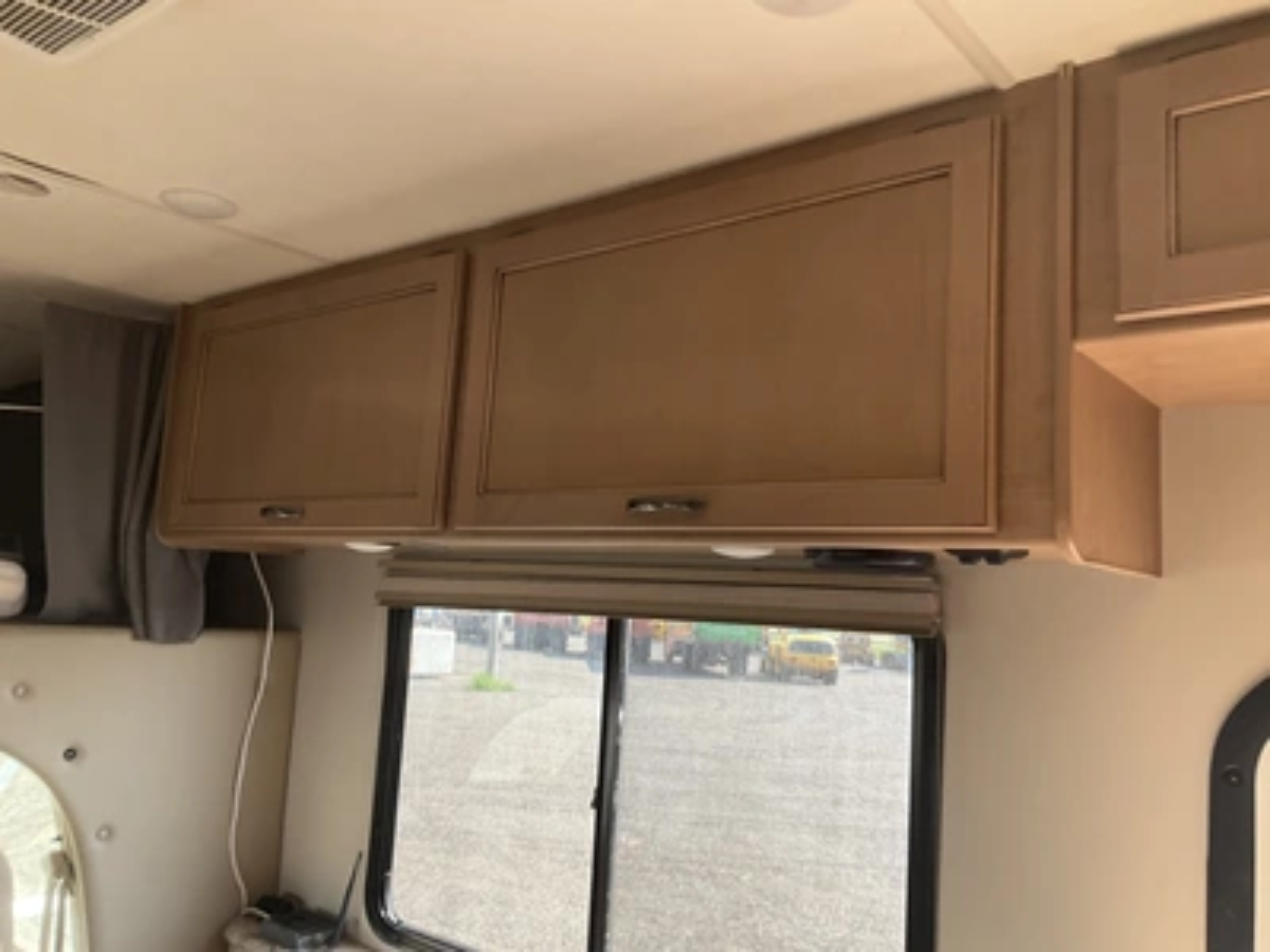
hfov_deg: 61.7
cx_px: 635
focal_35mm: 29
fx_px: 1064
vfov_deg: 48.2
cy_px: 476
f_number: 1.8
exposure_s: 1/122
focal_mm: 3
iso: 50
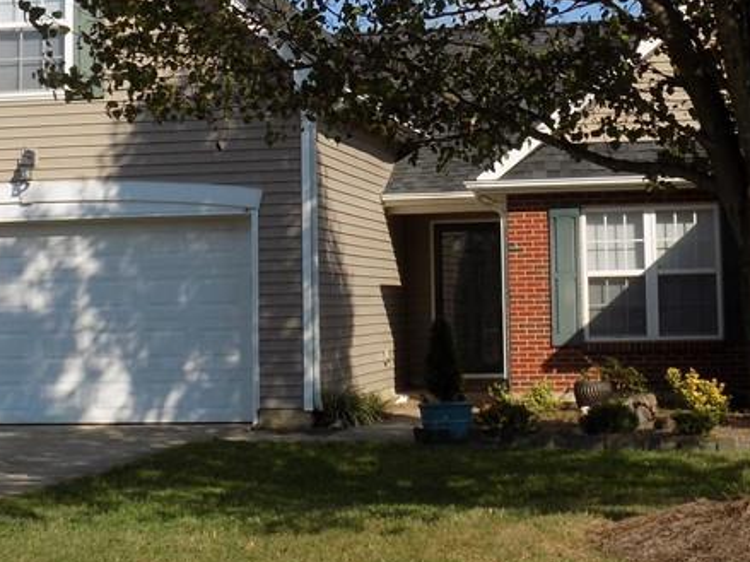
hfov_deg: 27.7
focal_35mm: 70
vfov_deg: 20.9
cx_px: 465
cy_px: 149
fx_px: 1516
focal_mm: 5.3
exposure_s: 1/1000
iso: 80
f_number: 3.3
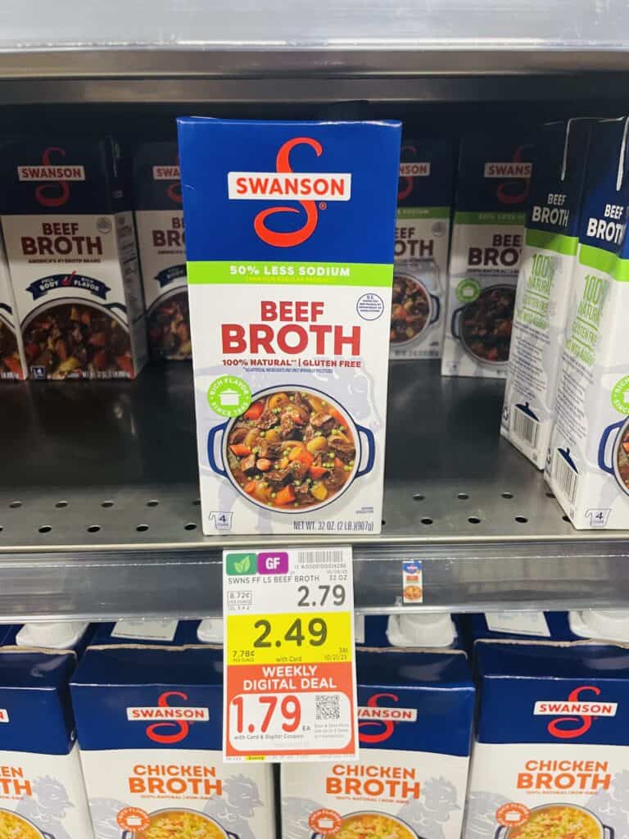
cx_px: 314
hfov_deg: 53.1
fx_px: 630
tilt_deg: -21.7
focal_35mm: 26
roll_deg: +0.9
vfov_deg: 67.3
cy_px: 420
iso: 250
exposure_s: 1/60
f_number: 1.6
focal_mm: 4.2
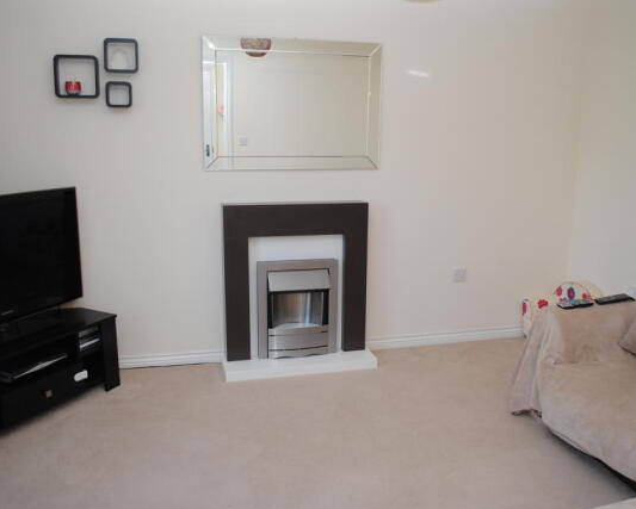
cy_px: 259
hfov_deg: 57.1
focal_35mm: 31
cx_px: 330
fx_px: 584
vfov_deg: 47.1
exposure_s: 1/60
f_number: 4
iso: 200
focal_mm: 18
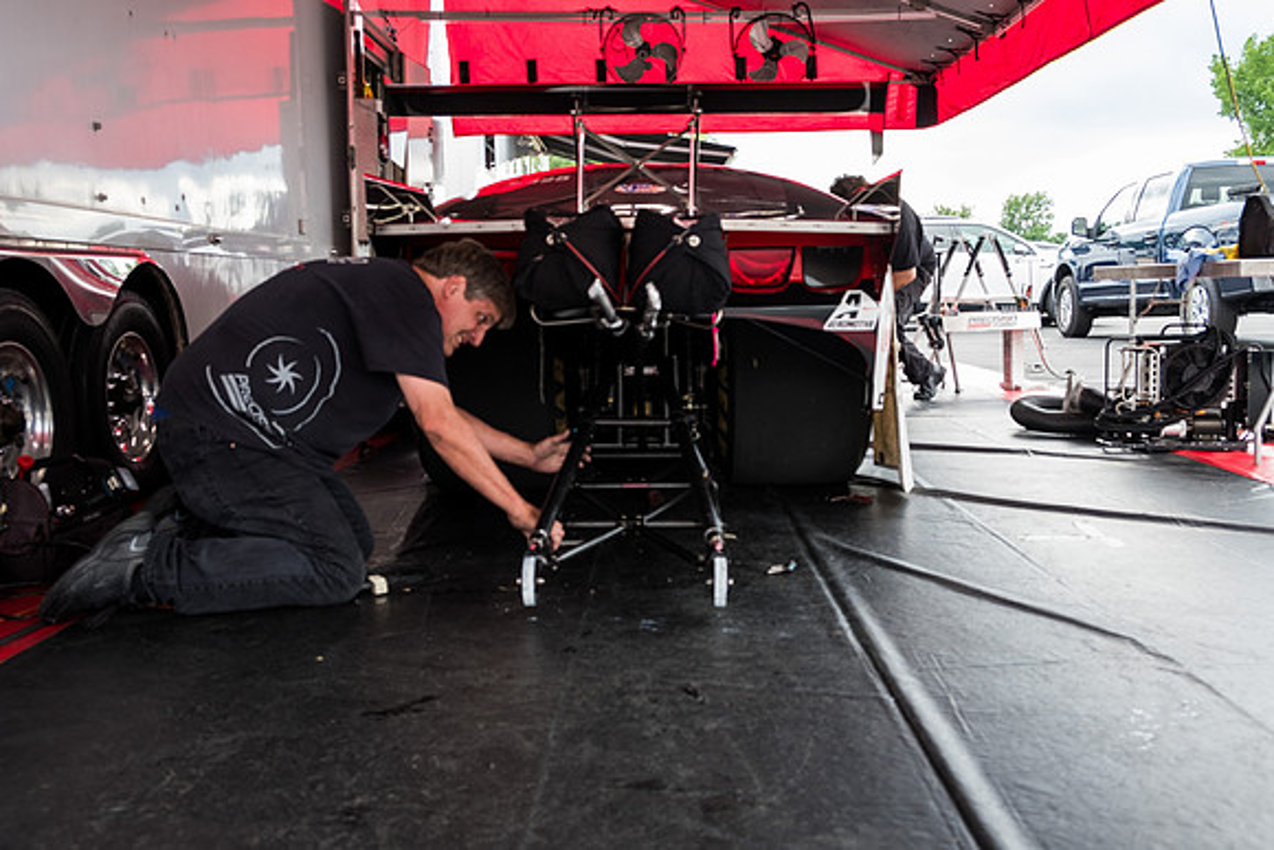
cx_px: 637
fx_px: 1239
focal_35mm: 35
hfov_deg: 54.4
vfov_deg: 37.9
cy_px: 425
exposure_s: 1/125
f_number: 5
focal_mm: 23.3
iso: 400
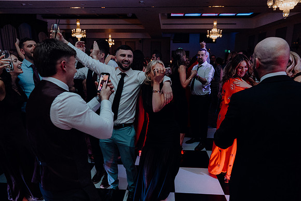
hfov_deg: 73.7
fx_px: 201
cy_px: 100
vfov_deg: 53.2
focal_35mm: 24
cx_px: 150
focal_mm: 24
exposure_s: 1/160
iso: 2500
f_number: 3.5
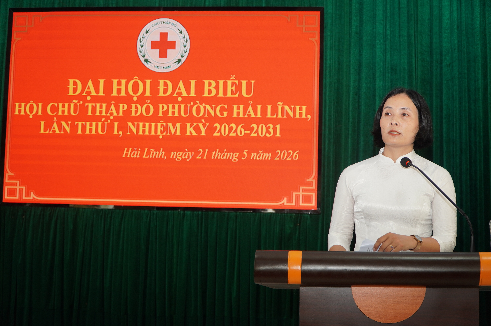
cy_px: 163
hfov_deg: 36.9
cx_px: 246
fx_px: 736
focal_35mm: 54
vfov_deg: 25.0
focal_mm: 36
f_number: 4
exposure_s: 1/60
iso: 320
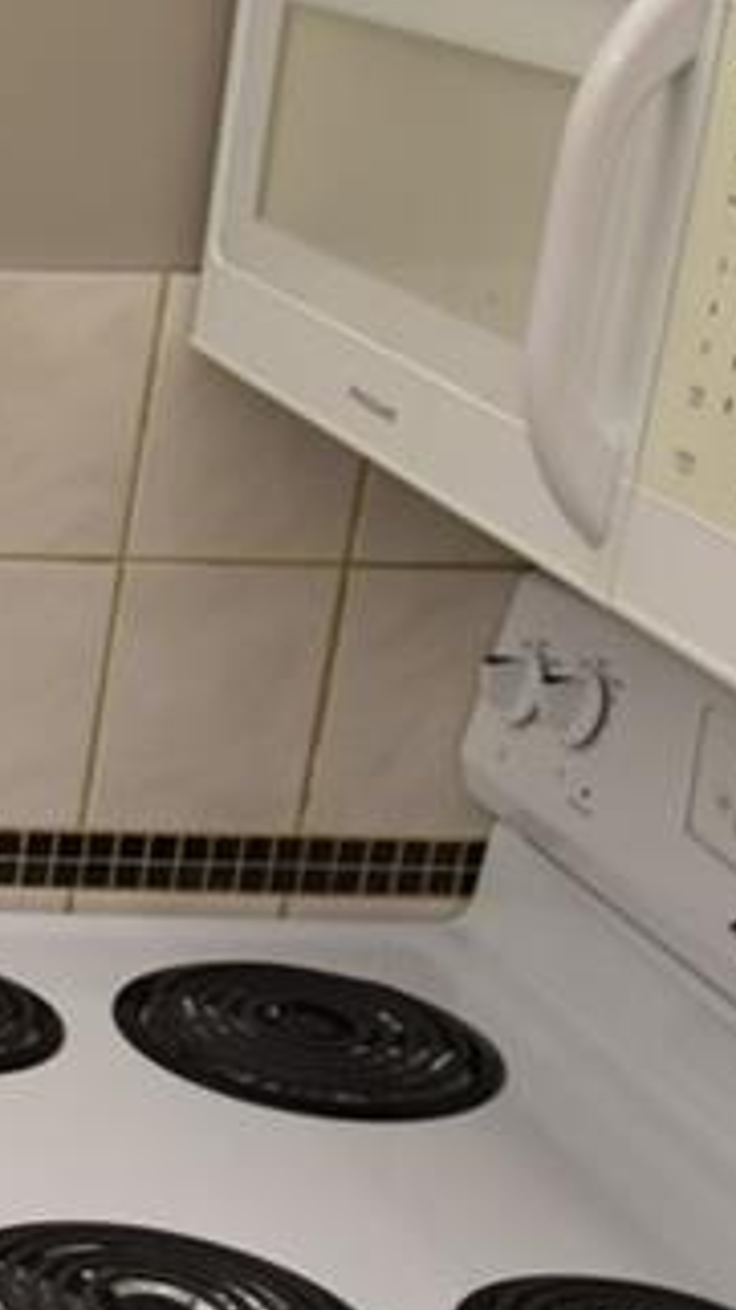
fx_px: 2708
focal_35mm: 78
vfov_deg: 27.1
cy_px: 797
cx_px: -1191
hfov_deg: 11.7
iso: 400
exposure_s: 1/80
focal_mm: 10
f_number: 4.5
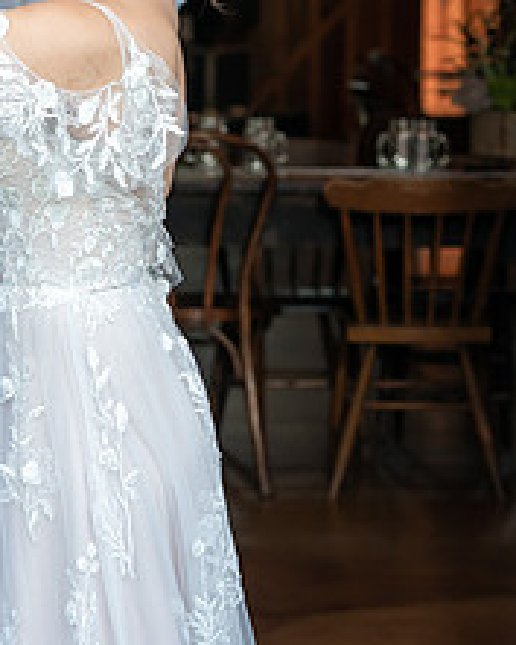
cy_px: 98
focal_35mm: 198
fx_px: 3777
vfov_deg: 9.7
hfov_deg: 7.8
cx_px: -79
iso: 250
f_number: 4
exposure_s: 1/200
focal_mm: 78
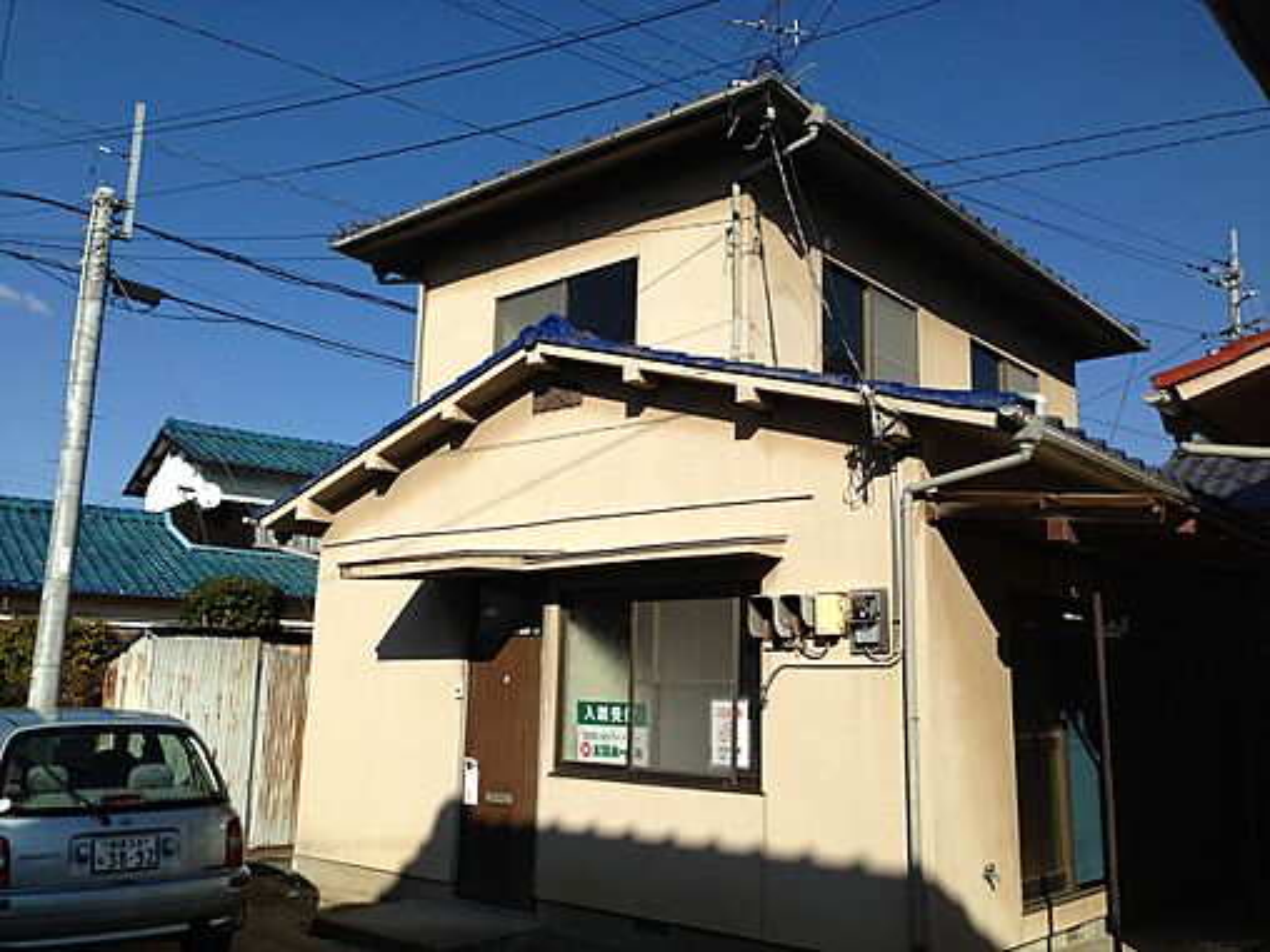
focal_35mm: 33
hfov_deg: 55.4
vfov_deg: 42.9
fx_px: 1211
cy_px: 476
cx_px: 635
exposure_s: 1/2008
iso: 50
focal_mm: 4.13
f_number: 2.4
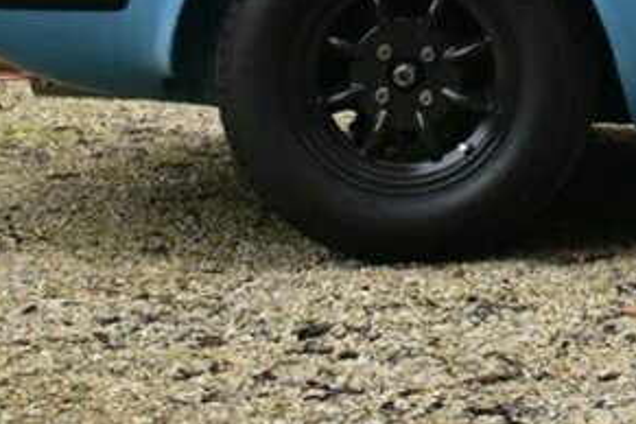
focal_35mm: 167
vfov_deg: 8.1
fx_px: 2951
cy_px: -149
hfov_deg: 11.6
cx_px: 1023
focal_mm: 27
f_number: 4
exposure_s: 1/125
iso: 800
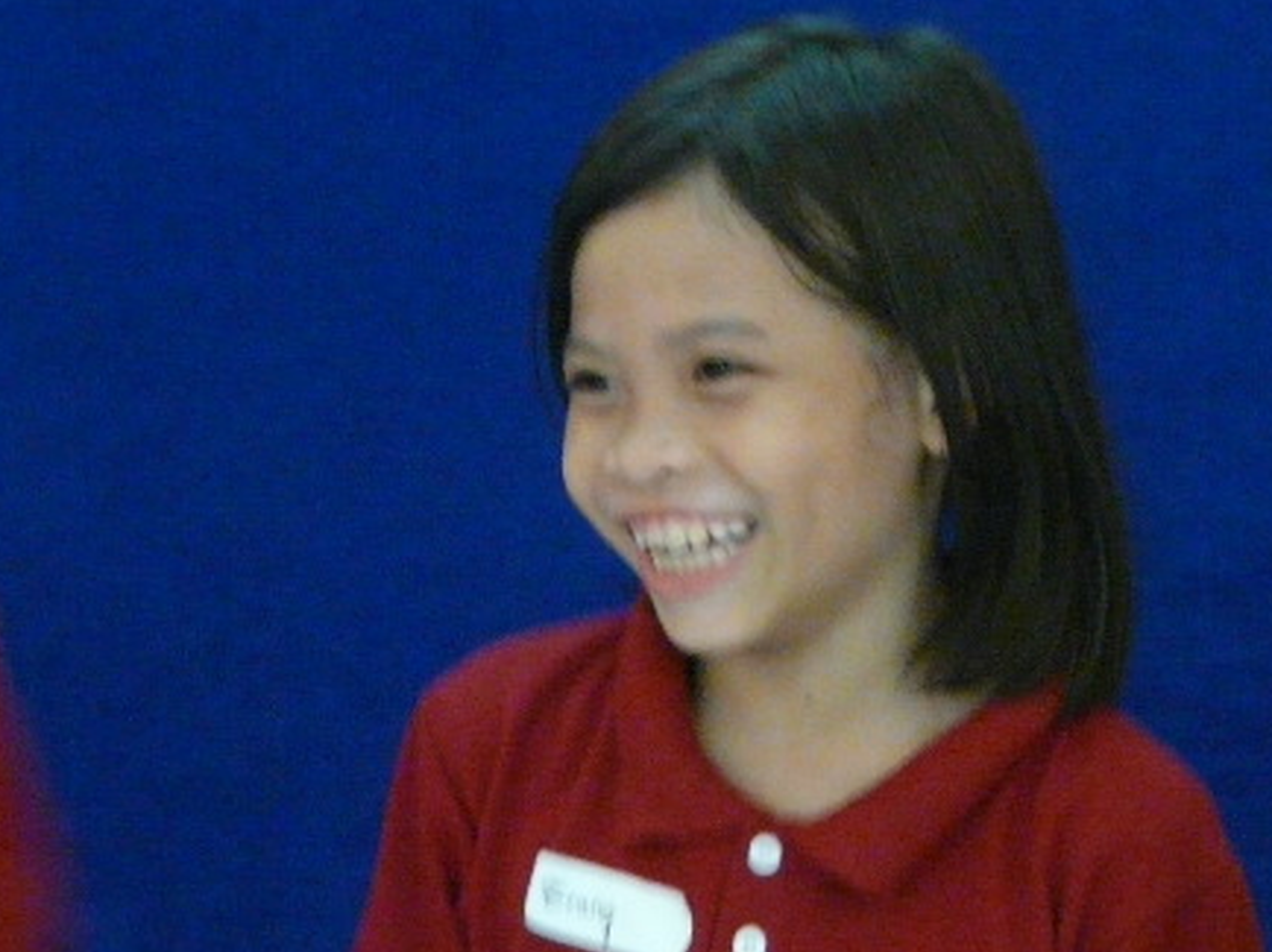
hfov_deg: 6.7
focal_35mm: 295
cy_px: 510
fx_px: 10834
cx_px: 636
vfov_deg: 5.0
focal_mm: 25.9
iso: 800
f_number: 3.6
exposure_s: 1/15
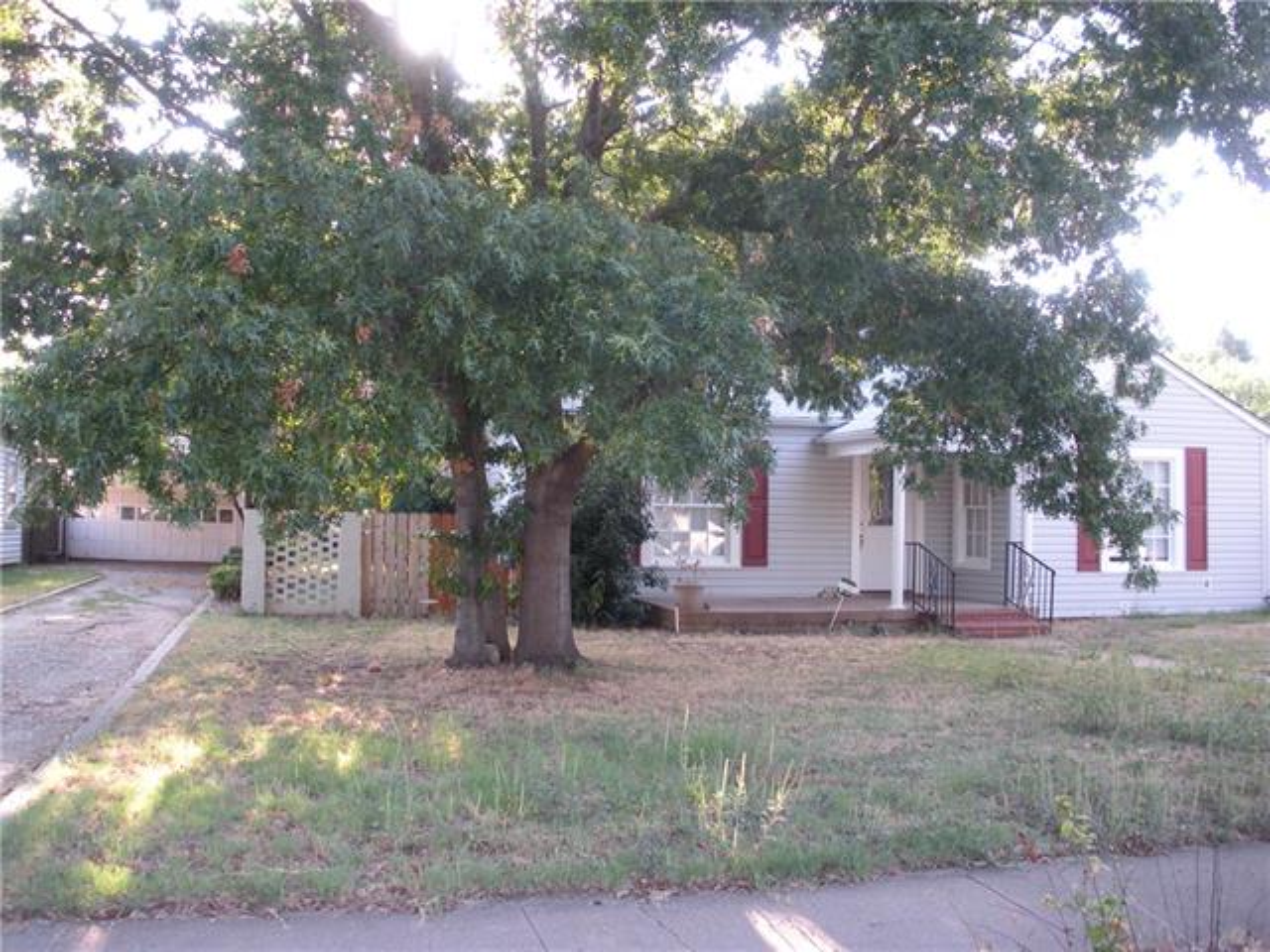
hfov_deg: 51.4
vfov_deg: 39.7
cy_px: 476
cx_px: 635
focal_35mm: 36
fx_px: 1321
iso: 64
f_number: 3.5
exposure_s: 1/33.3
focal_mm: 6.3
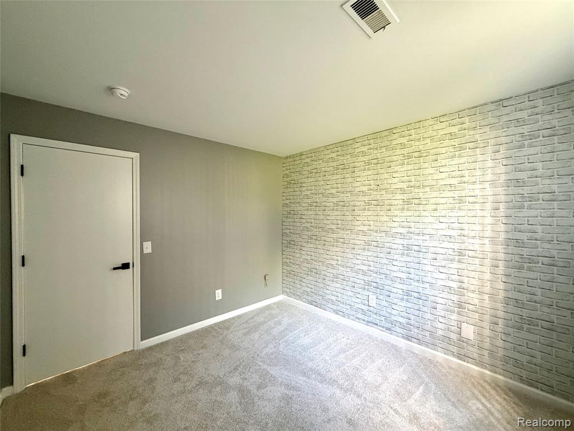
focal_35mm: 14
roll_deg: +0.3
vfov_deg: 85.7
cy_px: 216
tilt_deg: -0.2
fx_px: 232
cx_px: 287
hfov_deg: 102.1
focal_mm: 2.22
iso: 400
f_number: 2.2
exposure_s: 1/60
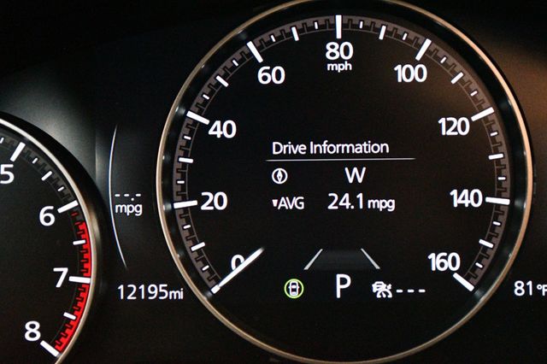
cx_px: 274
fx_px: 957
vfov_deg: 21.5
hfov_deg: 31.9
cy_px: 182
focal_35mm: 63
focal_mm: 42
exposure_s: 1/60
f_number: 5.3
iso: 12800
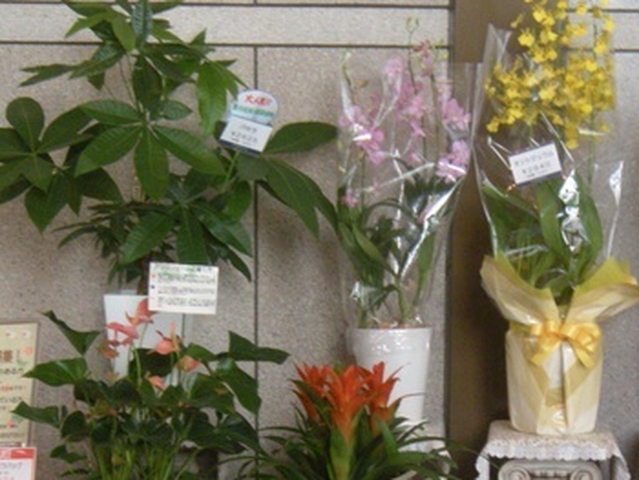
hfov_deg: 22.1
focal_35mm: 88
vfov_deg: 16.5
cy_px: 464
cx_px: 460
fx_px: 1626
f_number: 4
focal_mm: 7.4
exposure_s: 1/54.3
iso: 231
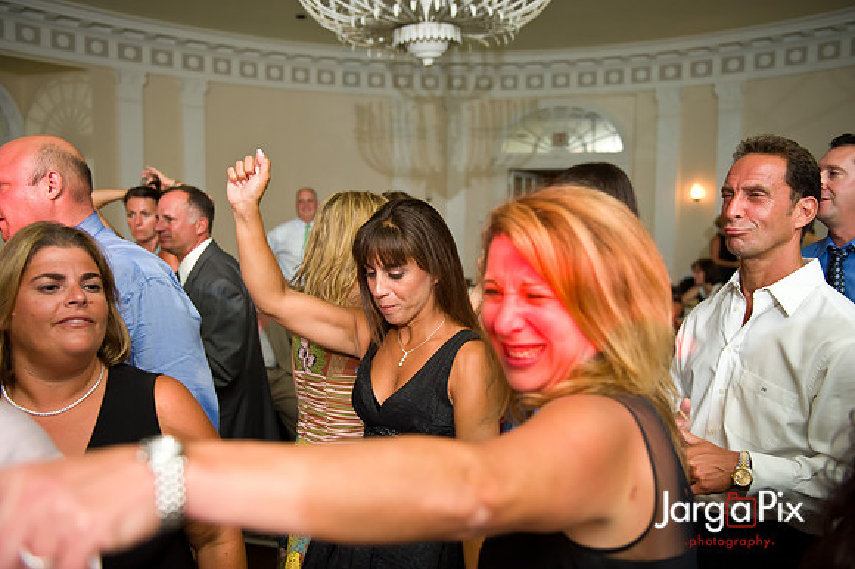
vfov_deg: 42.3
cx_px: 428
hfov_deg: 60.3
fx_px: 736
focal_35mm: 31
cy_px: 284
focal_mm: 31
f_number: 3.2
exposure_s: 1/125
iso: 1600
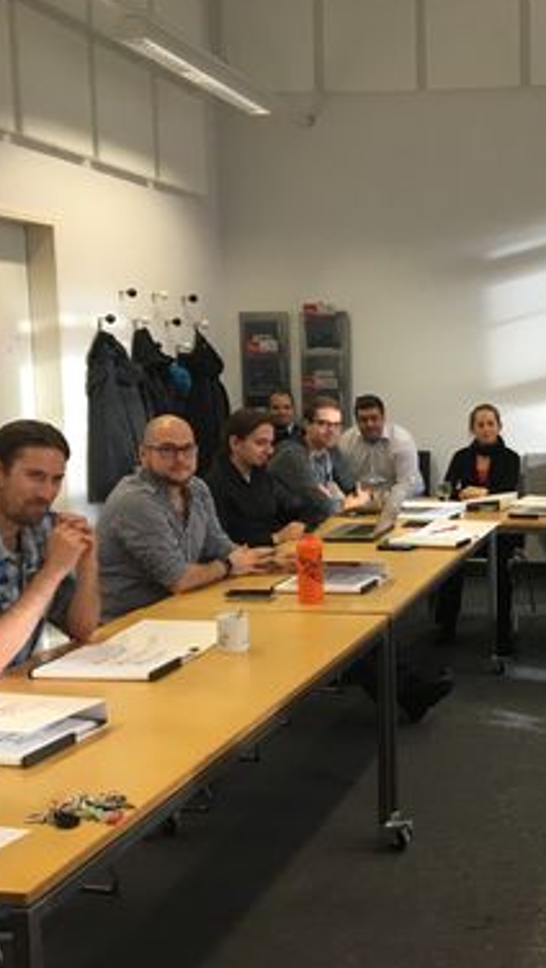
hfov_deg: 25.9
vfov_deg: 47.3
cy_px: 476
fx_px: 1105
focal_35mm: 43
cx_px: 579
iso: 40
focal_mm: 4.15
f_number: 2.2
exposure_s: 1/33
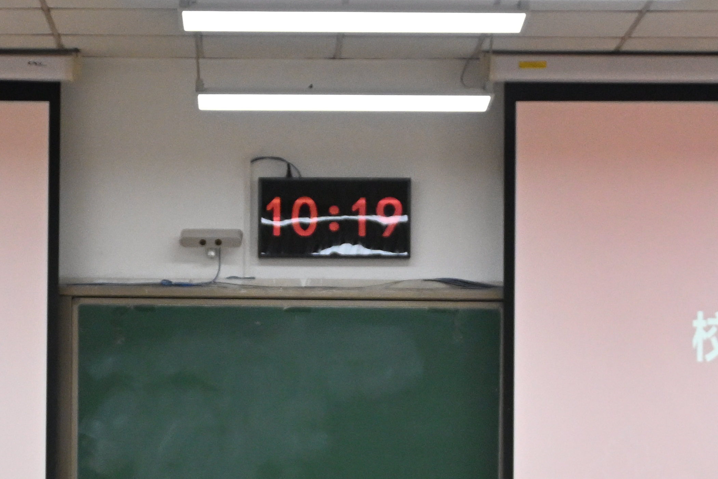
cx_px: 246
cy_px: 595
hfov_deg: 13.9
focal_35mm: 147
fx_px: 2938
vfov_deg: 9.2
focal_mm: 37
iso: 2800
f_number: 5.3
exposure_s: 1/250
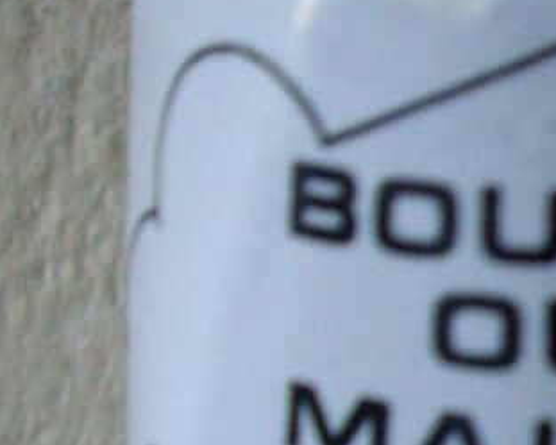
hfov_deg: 11.6
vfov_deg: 9.5
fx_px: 2617
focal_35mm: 159
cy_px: 610
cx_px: 863
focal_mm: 6.2
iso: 200
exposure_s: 1/40
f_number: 2.7
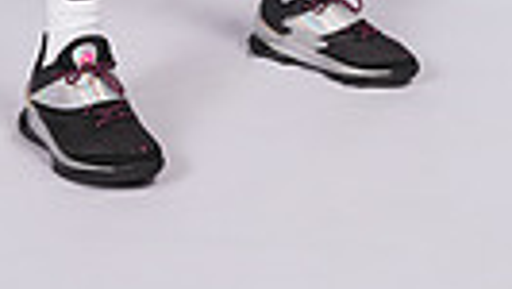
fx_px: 1780
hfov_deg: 16.4
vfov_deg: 8.0
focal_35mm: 131
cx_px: 320
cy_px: -555
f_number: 8
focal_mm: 37
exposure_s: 1/200
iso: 250
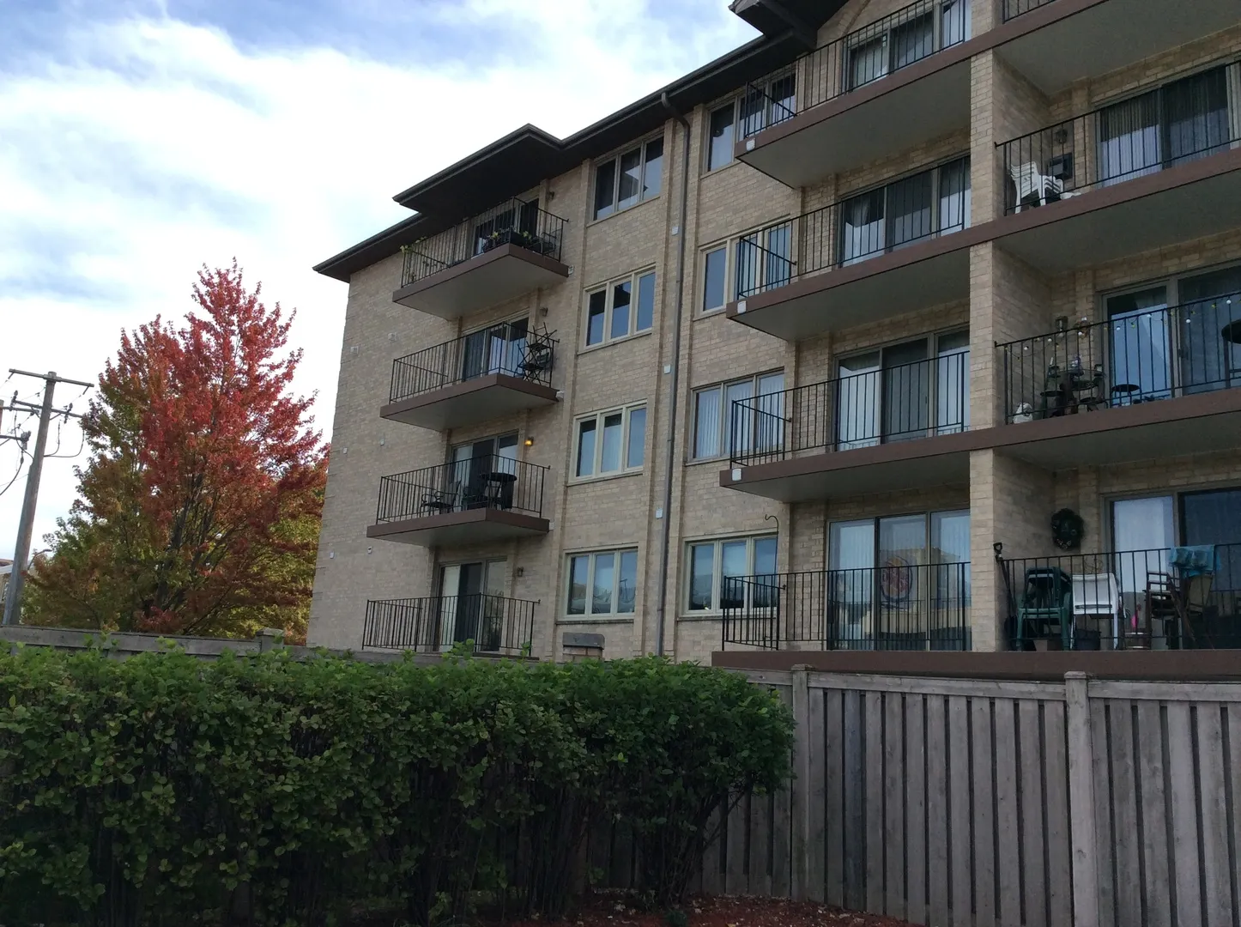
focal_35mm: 32
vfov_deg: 44.1
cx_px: 620
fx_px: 1146
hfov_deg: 56.9
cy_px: 464
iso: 32
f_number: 2.4
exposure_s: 1/953
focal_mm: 3.3
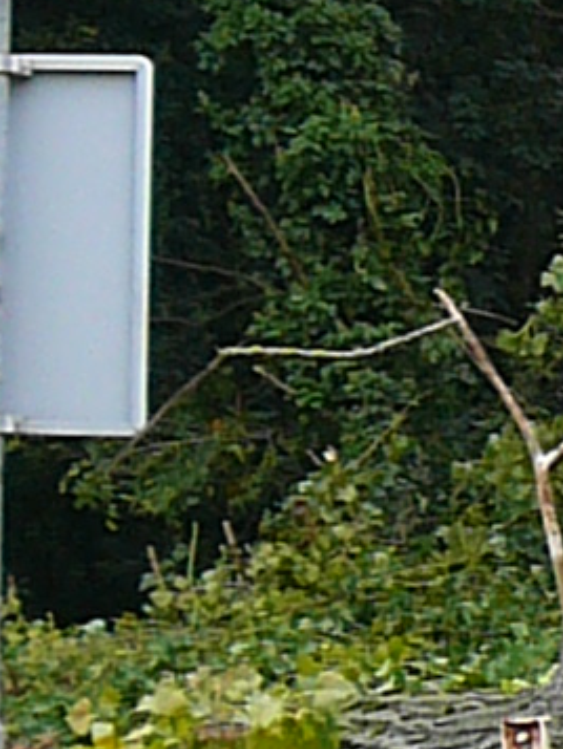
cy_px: 172
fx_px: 5440
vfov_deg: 7.9
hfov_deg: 5.8
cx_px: 1027
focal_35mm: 251
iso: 80
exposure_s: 1/60
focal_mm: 5.2
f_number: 2.8
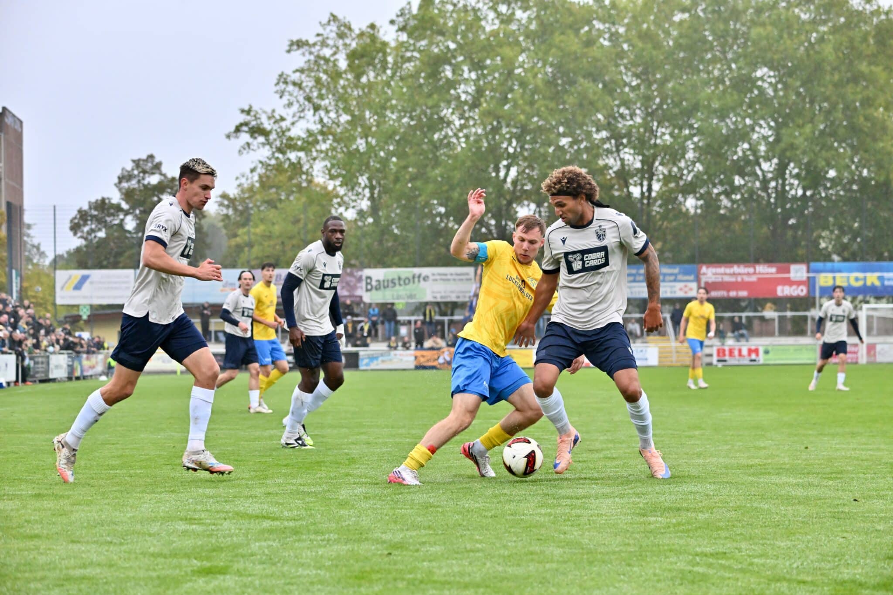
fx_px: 2480
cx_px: 446
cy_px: 298
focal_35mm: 100
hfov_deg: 20.4
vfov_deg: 13.7
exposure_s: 1/1600
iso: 3200
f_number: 4.8
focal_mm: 100
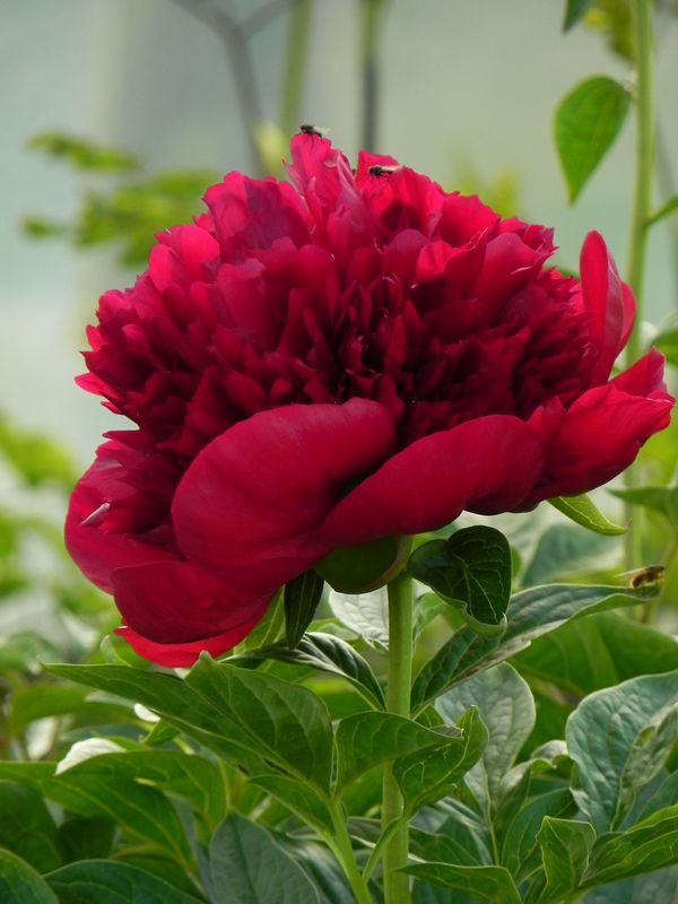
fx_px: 12561
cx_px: 339
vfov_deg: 4.1
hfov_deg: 3.1
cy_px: 452
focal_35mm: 481
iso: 160
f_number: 5
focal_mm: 85.6
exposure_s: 1/160
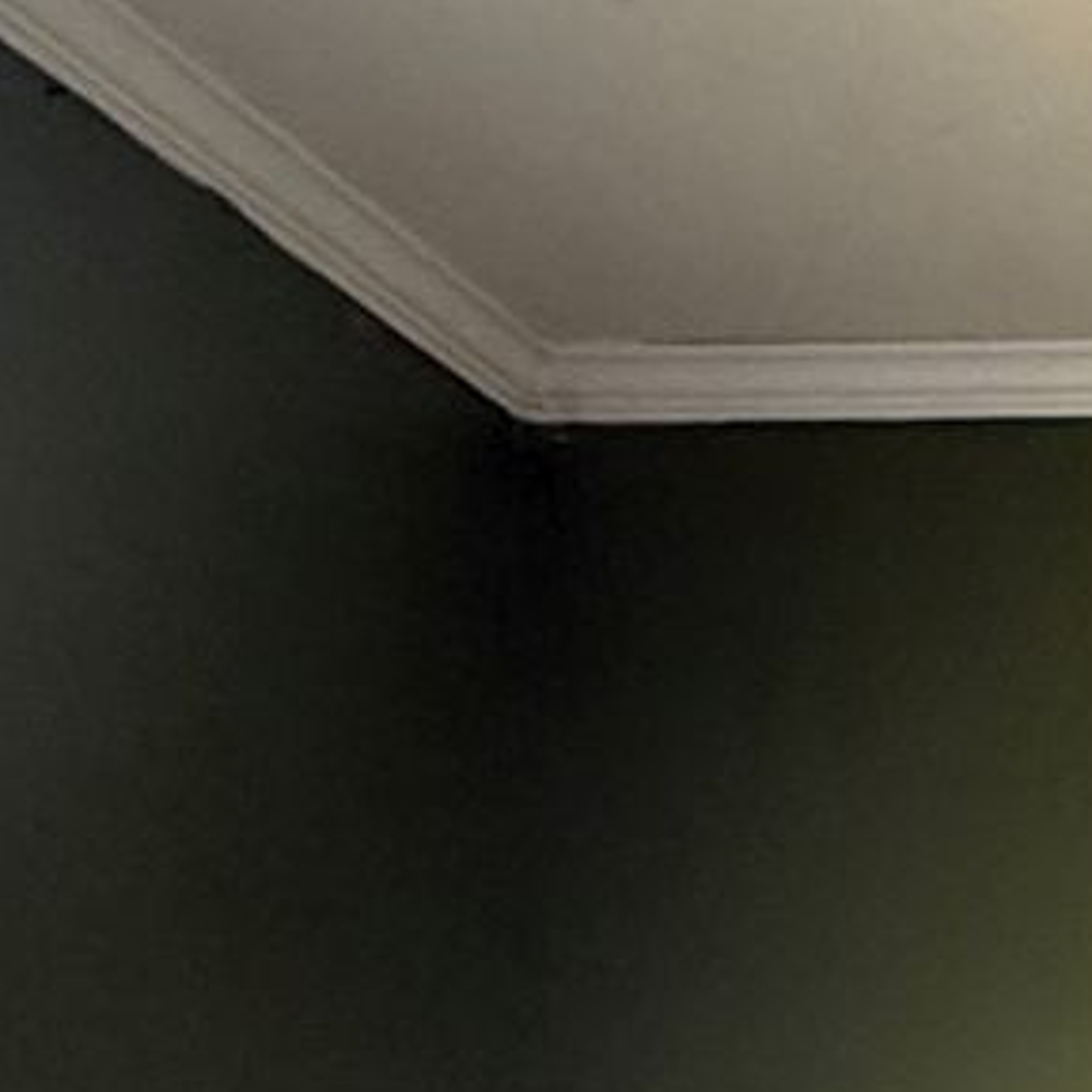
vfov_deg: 18.3
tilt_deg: +0.0
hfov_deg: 18.1
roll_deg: -1.9
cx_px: 1604
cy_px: 1558
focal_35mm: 86
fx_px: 3069
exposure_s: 1/60
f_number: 2.2
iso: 500
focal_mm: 2.22
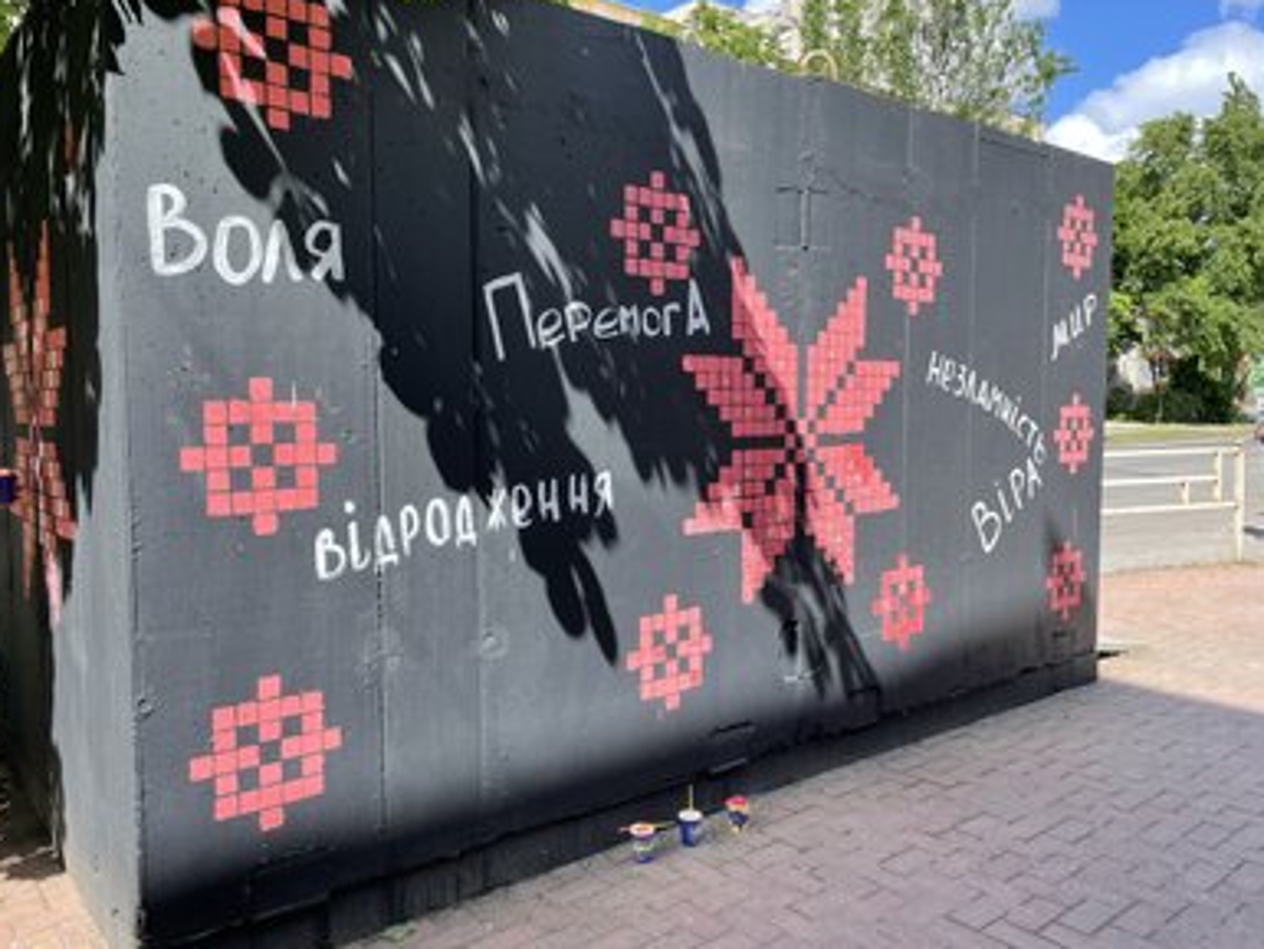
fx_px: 986
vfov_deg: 51.4
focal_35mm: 27
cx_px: 614
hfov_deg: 65.3
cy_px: 476
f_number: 1.6
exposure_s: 1/836
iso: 32
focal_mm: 4.2
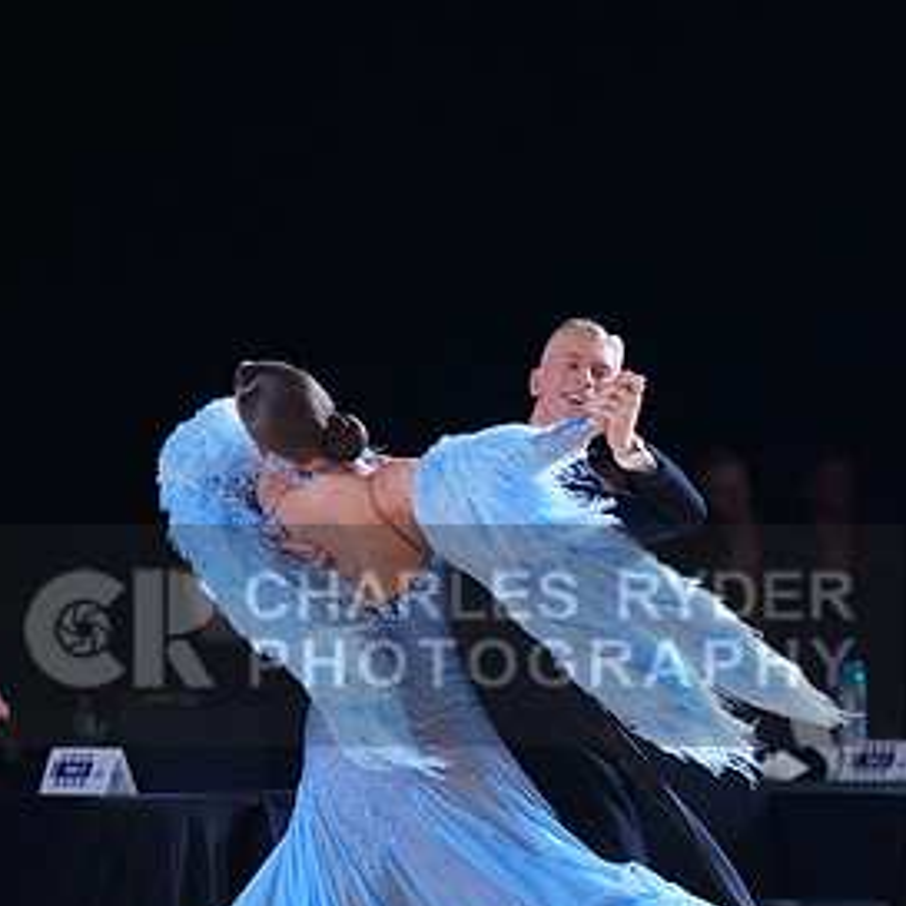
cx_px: 450
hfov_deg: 4.9
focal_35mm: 361
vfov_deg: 4.9
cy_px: 637
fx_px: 10690
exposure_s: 1/500
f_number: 2.8
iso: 1250
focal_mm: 200
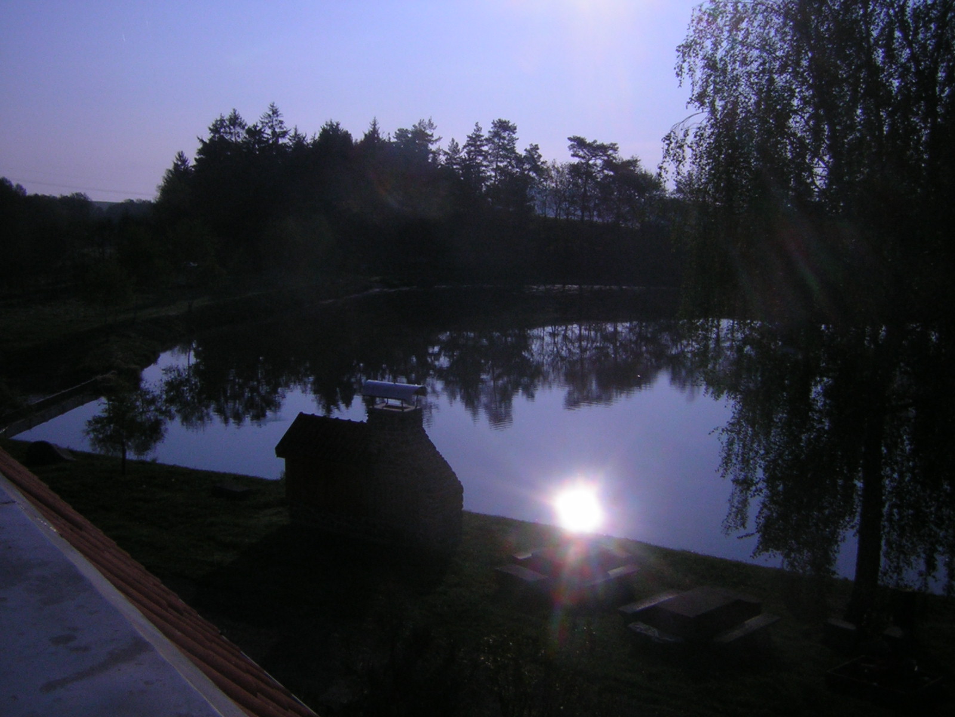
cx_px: 478
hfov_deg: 51.4
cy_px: 358
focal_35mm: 36
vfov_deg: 39.7
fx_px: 993
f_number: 5.2
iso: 50
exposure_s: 1/1730
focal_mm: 4.7
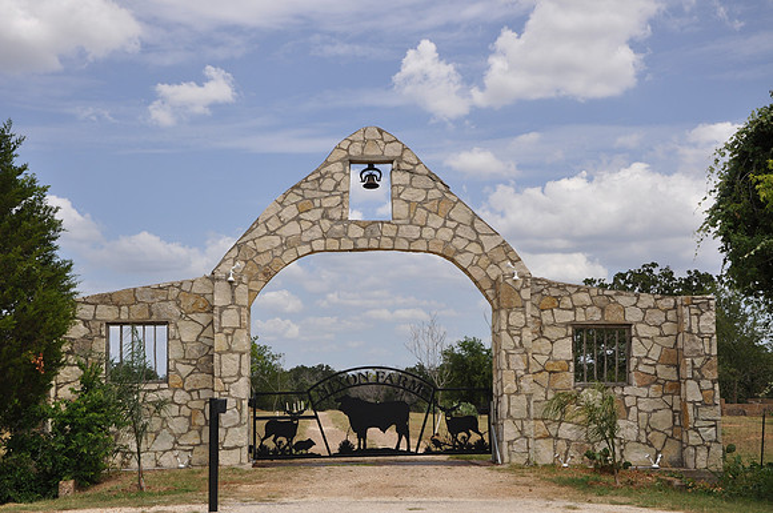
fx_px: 1094
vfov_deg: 26.4
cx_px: 386
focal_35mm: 51
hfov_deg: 38.9
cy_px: 256
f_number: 8
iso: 200
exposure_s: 1/250
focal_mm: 34
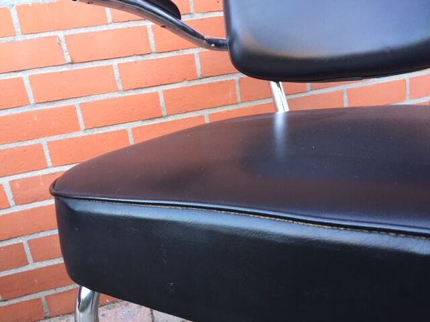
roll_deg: +8.4
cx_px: 215
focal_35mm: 29
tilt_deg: -14.1
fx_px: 360
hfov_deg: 61.7
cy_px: 161
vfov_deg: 48.2
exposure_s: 1/33
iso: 64
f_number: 2.2
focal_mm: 4.15
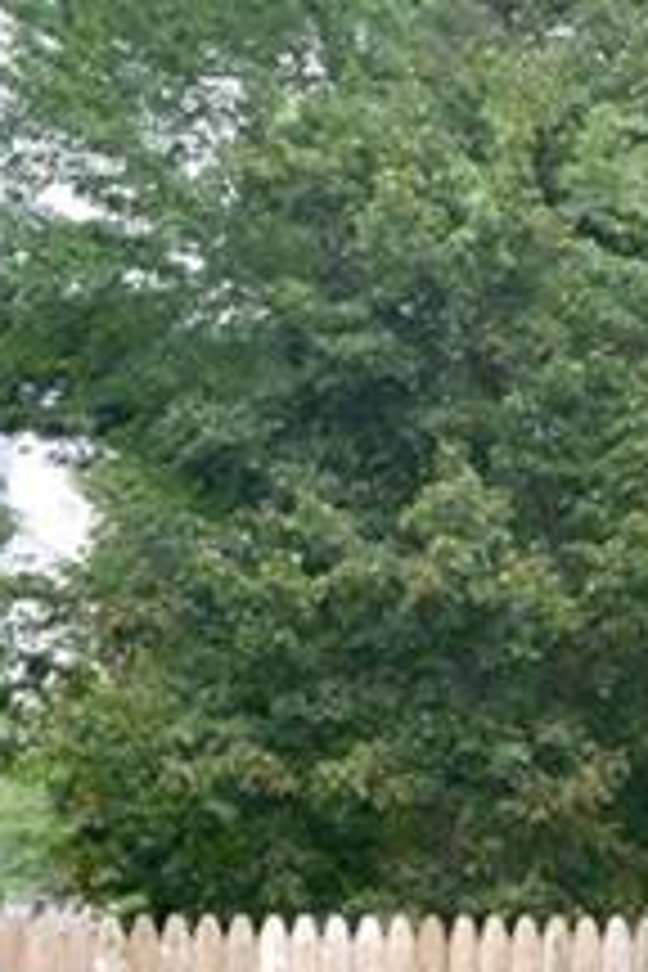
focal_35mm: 152
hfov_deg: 7.8
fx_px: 4104
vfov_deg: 13.4
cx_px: 1998
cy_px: 817
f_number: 6.3
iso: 640
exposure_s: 1/250
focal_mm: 32
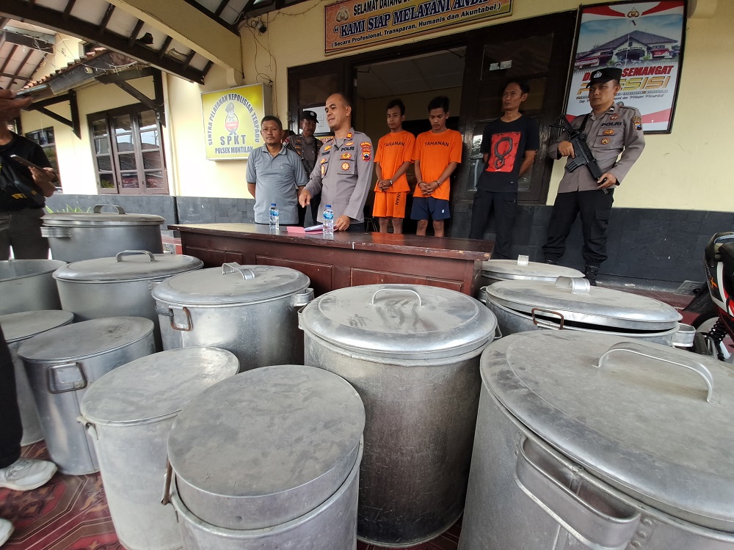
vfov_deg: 89.9
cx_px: 367
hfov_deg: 106.2
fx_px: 276
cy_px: 275
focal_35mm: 13
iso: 45
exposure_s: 1/100
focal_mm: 1.42
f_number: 2.2
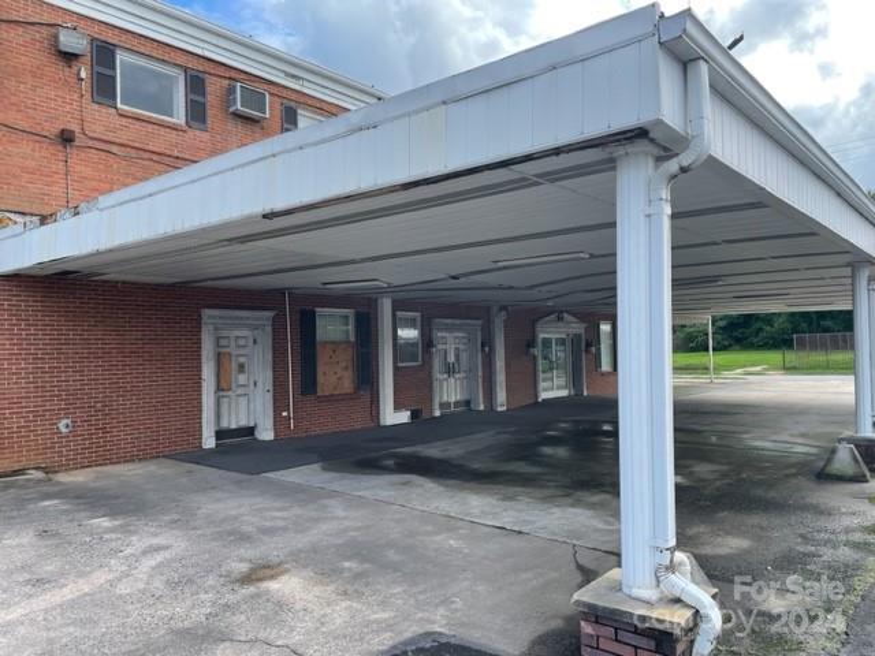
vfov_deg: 53.1
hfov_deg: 67.3
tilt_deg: +2.2
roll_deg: +1.7
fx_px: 657
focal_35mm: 26
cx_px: 438
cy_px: 328
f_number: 1.6
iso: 32
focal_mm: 4.2
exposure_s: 1/882
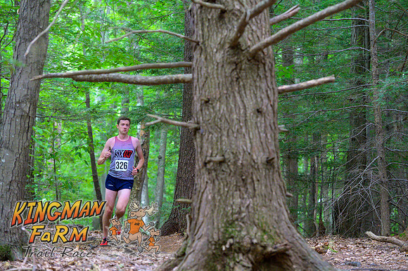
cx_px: 204
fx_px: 1472
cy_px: 136
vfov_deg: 10.5
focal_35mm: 130
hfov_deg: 15.8
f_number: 4
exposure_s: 1/200
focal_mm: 130
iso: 8000
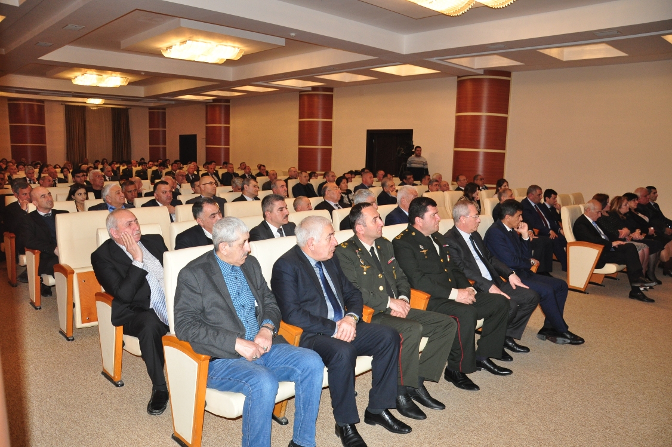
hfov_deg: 67.4
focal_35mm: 27
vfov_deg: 47.8
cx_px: 336
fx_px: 503
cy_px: 224
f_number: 3.5
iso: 800
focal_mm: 18
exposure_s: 1/200
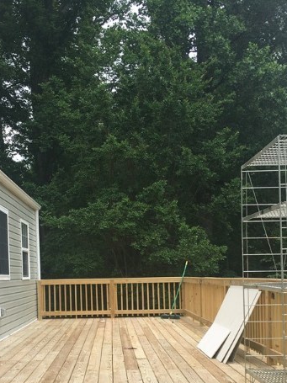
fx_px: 542
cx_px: 100
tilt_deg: -0.1
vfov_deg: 38.0
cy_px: 282
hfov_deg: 29.5
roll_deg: +1.3
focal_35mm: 49
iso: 25
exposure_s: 1/793
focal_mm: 4.15
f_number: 2.2
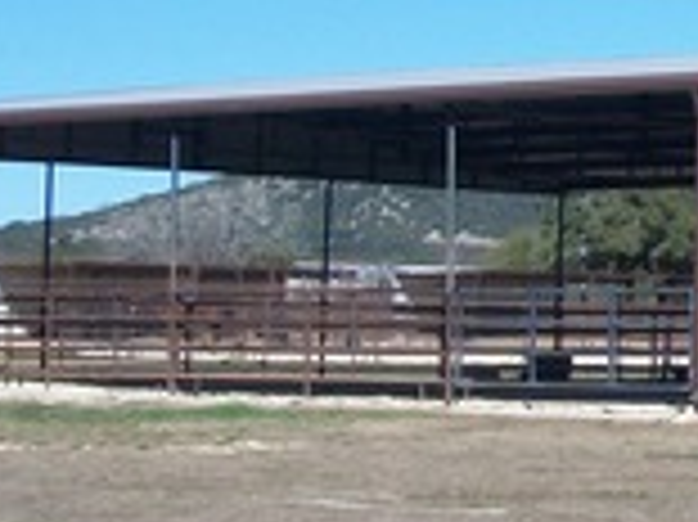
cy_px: 68
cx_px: 1153
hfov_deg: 11.3
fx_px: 3325
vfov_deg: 9.0
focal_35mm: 165
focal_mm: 7.1
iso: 80
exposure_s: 1/160
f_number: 9.9
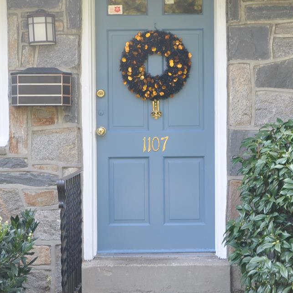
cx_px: 189
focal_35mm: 97
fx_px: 929
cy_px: 153
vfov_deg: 17.9
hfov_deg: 17.9
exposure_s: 1/40
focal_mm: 24
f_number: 6.3
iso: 200
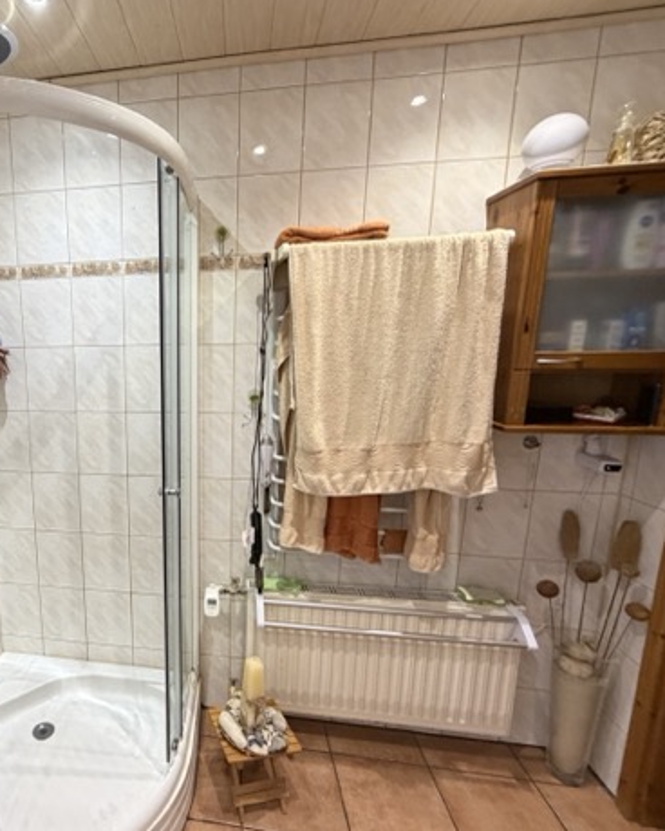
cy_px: 426
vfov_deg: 83.3
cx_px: 146
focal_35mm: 19
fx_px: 467
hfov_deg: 65.4
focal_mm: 2.22
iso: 320
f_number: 2.2
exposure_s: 1/50
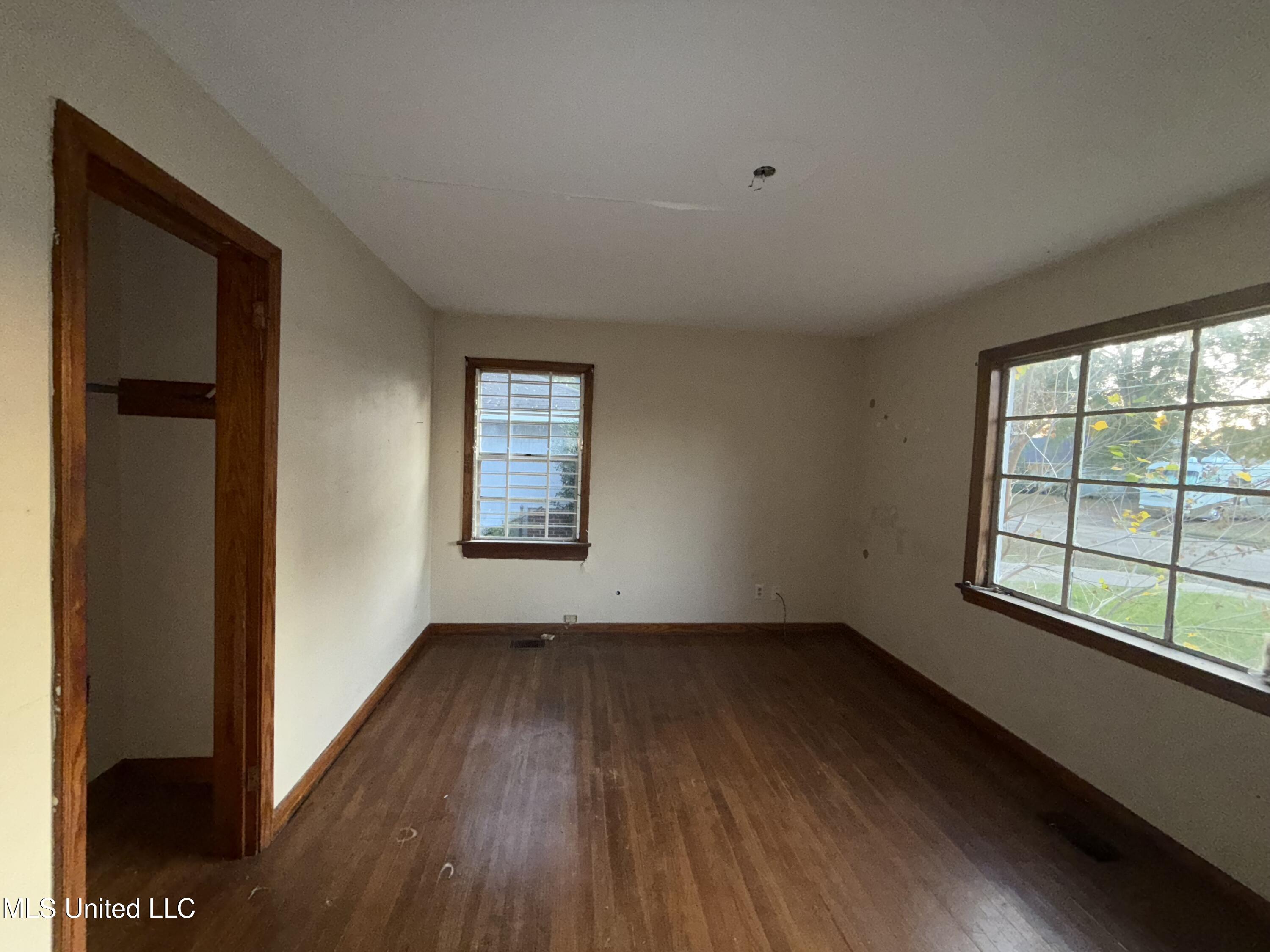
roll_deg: -2.1
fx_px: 514
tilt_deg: -3.4
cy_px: 476
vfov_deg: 85.7
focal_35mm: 14
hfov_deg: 102.1
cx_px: 635
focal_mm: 2.22
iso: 160
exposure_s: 1/60
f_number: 2.2
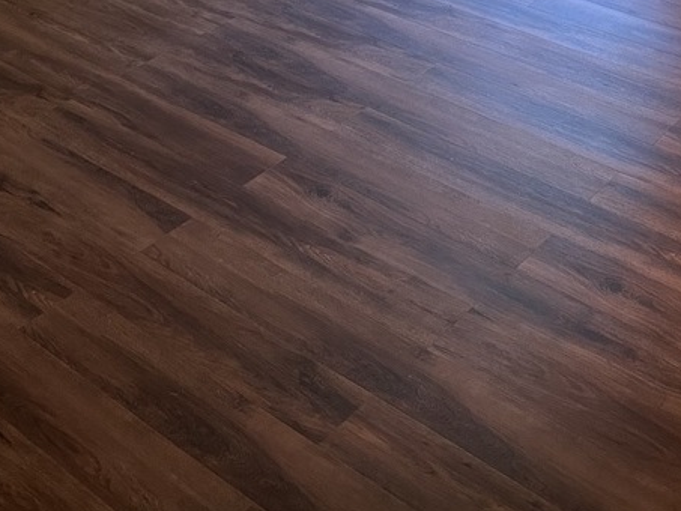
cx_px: 361
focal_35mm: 62
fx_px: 1220
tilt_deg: -18.2
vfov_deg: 21.2
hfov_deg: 31.2
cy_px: -174
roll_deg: +0.2
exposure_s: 1/60
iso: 200
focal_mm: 5.7
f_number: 1.5
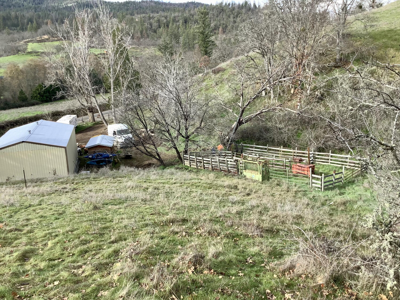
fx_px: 358
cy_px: 150
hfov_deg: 58.4
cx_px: 200
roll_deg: +1.2
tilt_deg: -15.4
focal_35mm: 31
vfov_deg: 45.4
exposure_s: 1/375
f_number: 2.4
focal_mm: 3.3
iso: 25
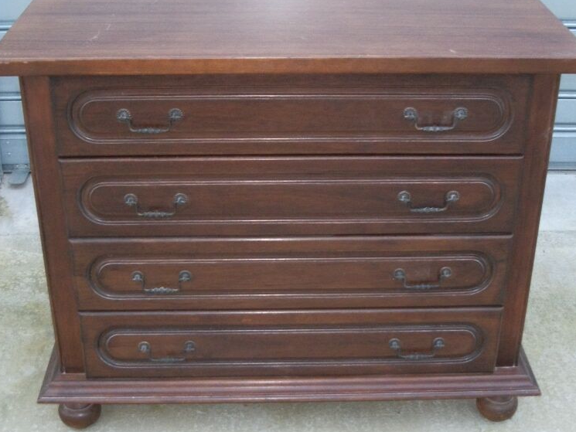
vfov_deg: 26.5
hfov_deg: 34.9
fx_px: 915
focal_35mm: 55
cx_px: 265
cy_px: 250
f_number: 2.9
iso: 160
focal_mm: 5.7
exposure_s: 1/30
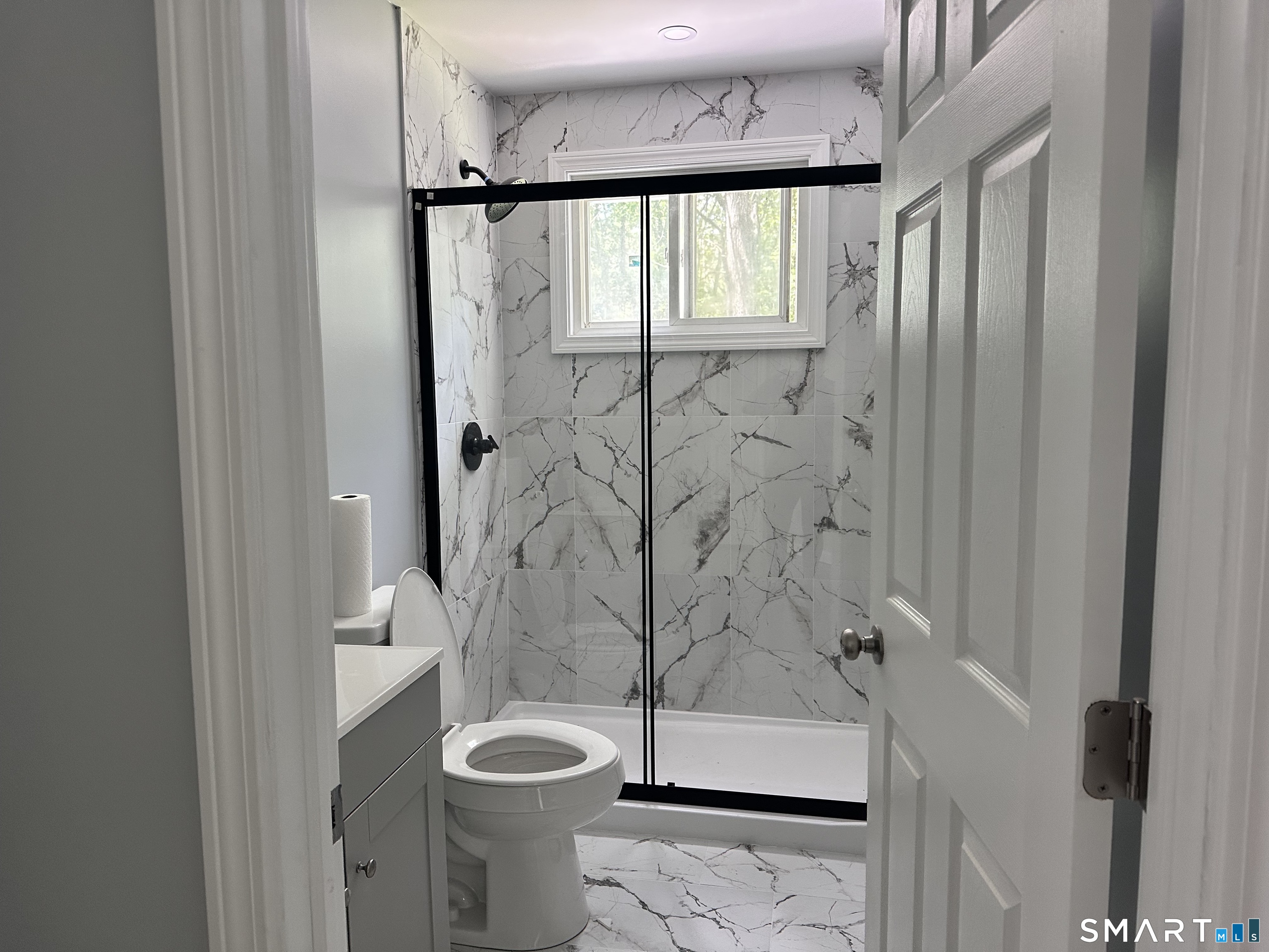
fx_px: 880
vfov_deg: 56.8
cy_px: 476
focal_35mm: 24
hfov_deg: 71.6
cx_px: 634
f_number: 1.78
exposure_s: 1/60
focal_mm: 6.86
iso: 250
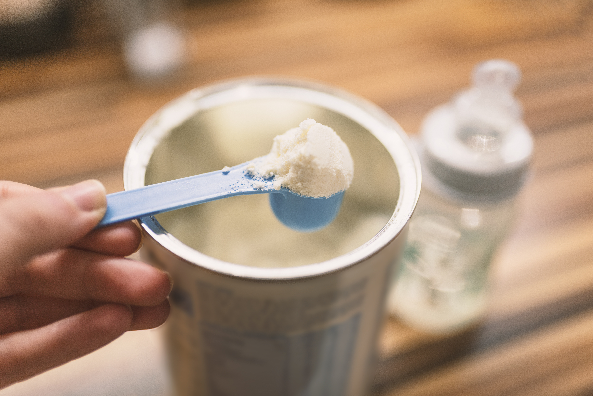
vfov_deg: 37.9
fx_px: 577
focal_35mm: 35
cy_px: 198
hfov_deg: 54.4
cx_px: 296
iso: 320
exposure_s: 1/200
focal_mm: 35
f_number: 1.8
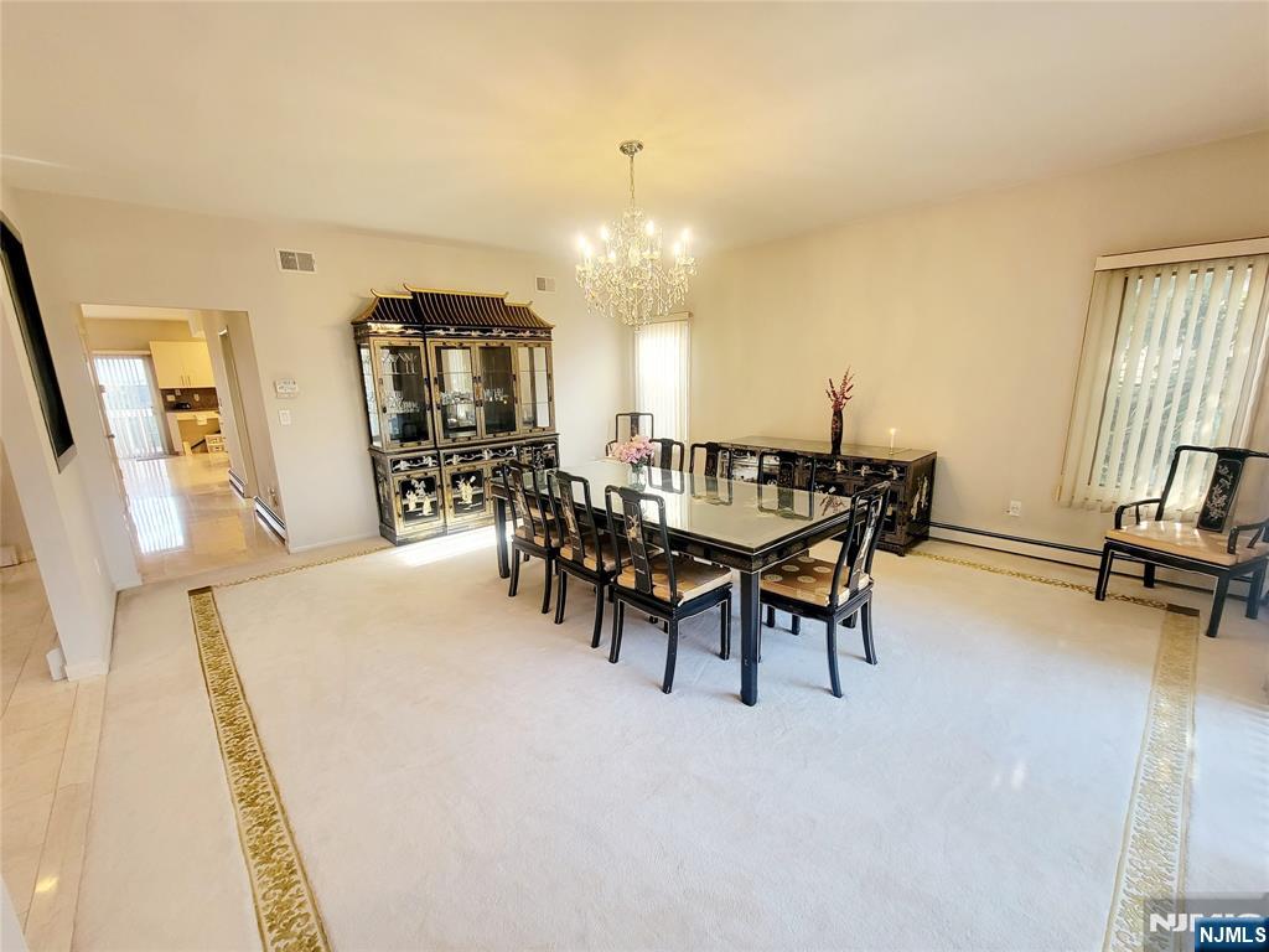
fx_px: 477
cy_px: 476
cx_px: 634
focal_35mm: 13
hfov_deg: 106.2
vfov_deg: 89.9
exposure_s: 1/60.2
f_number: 2.2
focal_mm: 2.2
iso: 125
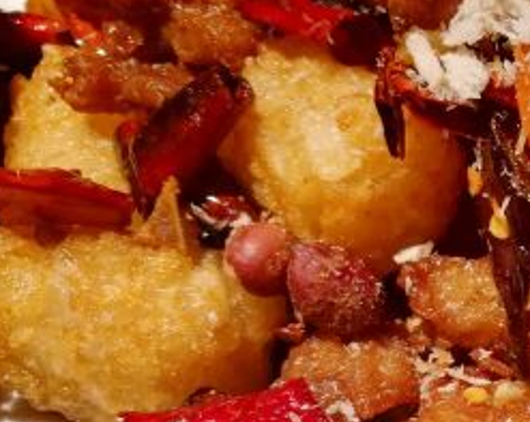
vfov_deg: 21.0
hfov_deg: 22.9
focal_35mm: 72
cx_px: 727
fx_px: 1128
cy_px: 318
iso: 80
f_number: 2.2
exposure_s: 1/30
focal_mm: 3.83
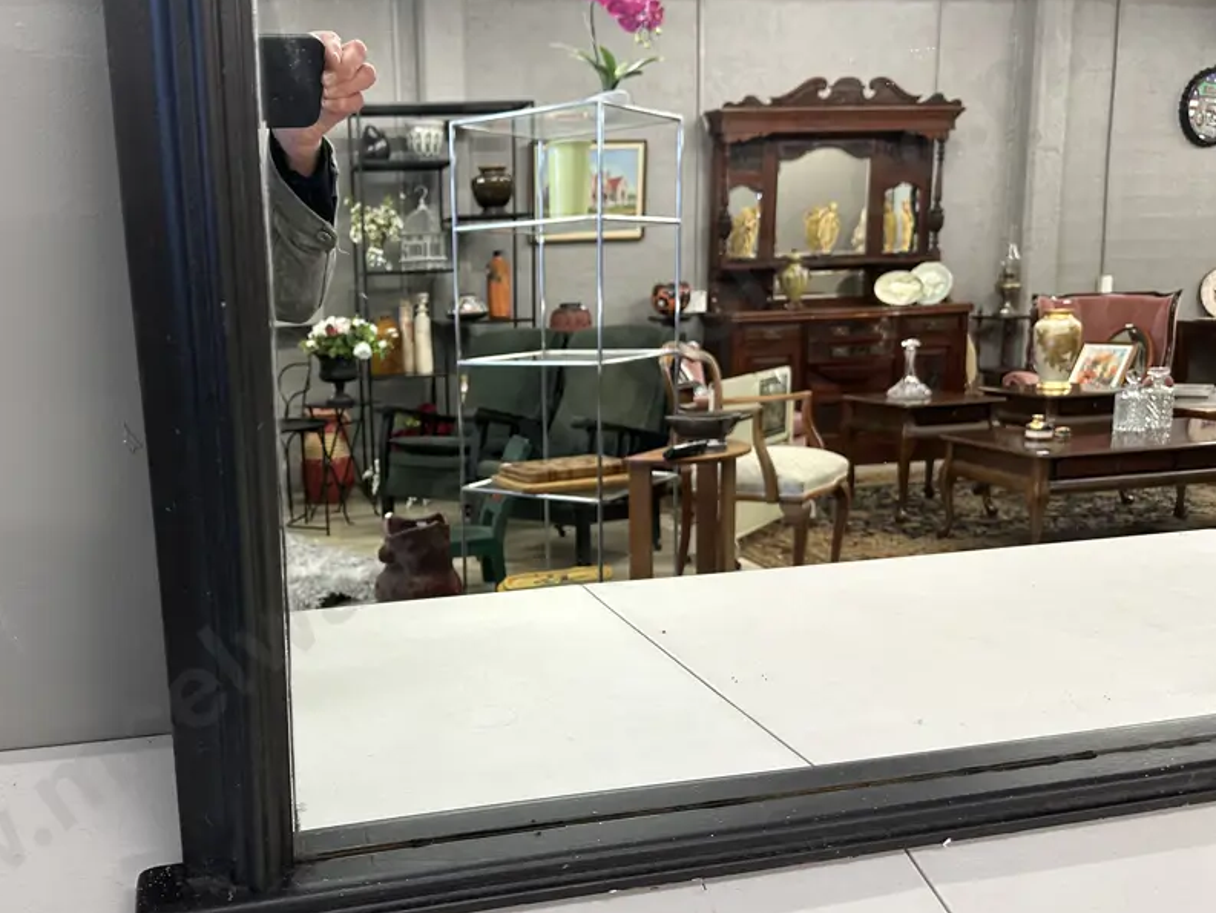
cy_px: 513
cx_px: 442
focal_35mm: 31
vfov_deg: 45.4
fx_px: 1089
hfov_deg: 57.5
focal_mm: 6.86
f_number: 1.78
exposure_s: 1/100
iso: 160
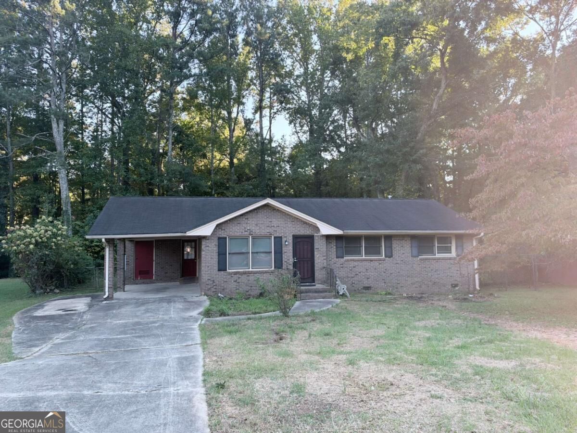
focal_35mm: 24
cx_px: 288
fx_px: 400
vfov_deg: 56.8
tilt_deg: +3.4
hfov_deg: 71.6
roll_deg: +1.2
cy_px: 216
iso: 80
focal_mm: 6.93
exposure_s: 1/256
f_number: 1.8
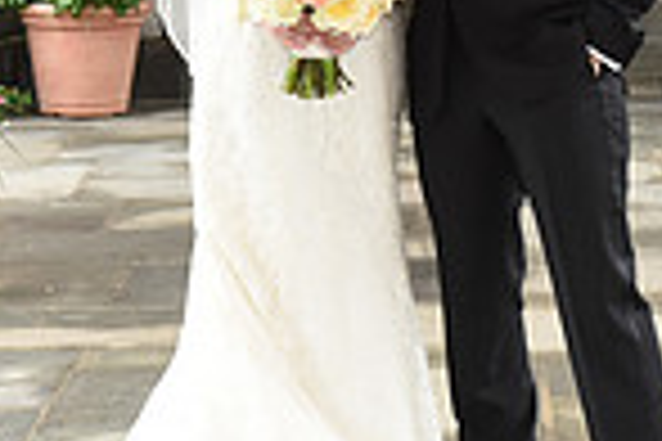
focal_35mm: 189
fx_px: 3475
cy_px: -2
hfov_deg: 10.9
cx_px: 437
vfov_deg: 7.2
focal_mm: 48
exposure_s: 1/160
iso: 1000
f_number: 5.6
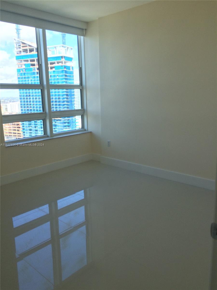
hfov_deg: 48.2
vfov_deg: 61.7
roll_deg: +1.5
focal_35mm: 29
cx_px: 108
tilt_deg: -11.8
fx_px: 242
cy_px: 145
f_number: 2.2
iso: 32
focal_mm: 4.15
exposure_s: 1/263
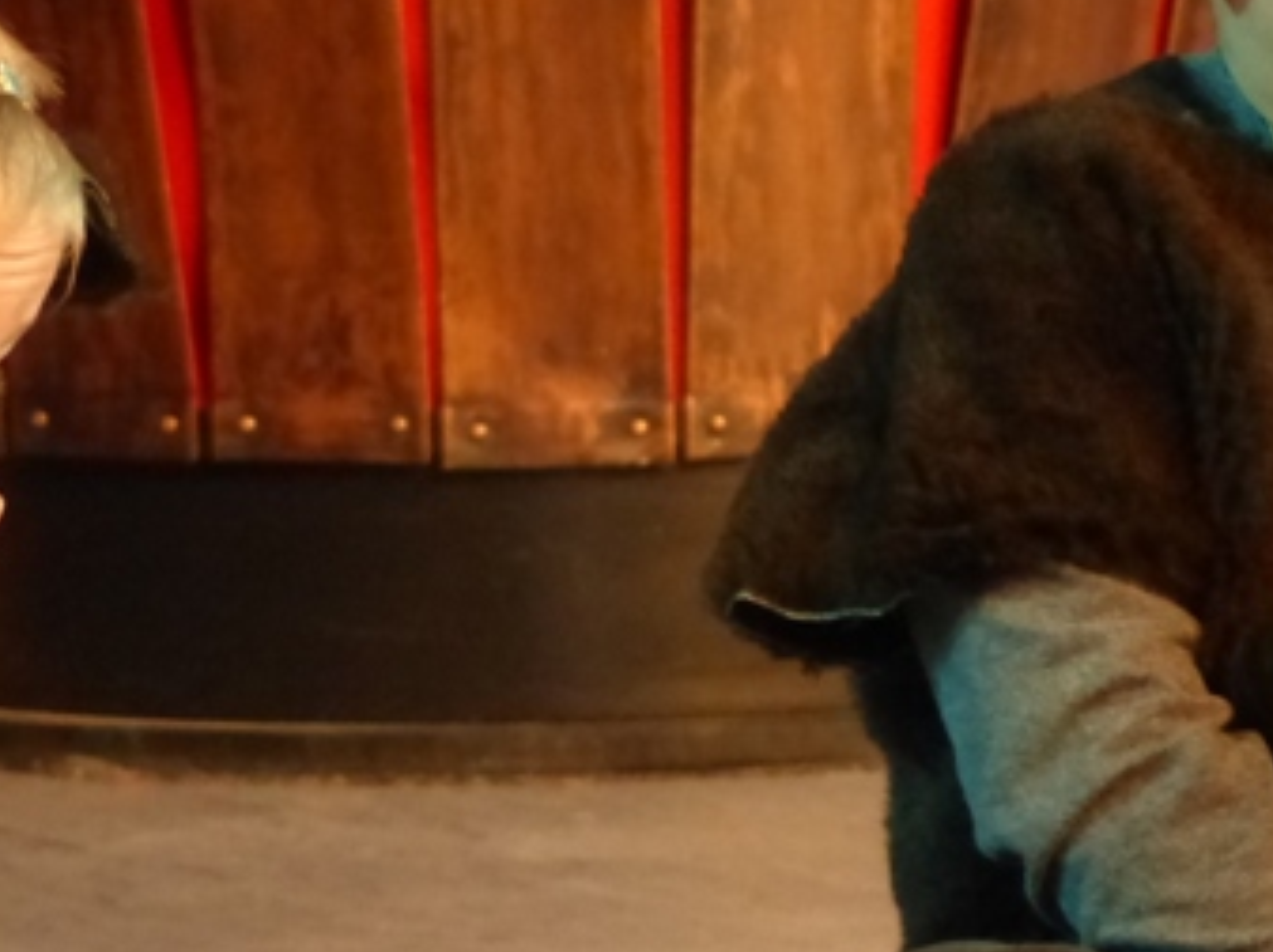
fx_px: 15980
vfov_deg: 3.4
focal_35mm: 435
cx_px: 1492
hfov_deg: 4.5
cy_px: 438
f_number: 2.8
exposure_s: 1/40
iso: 800
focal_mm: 33
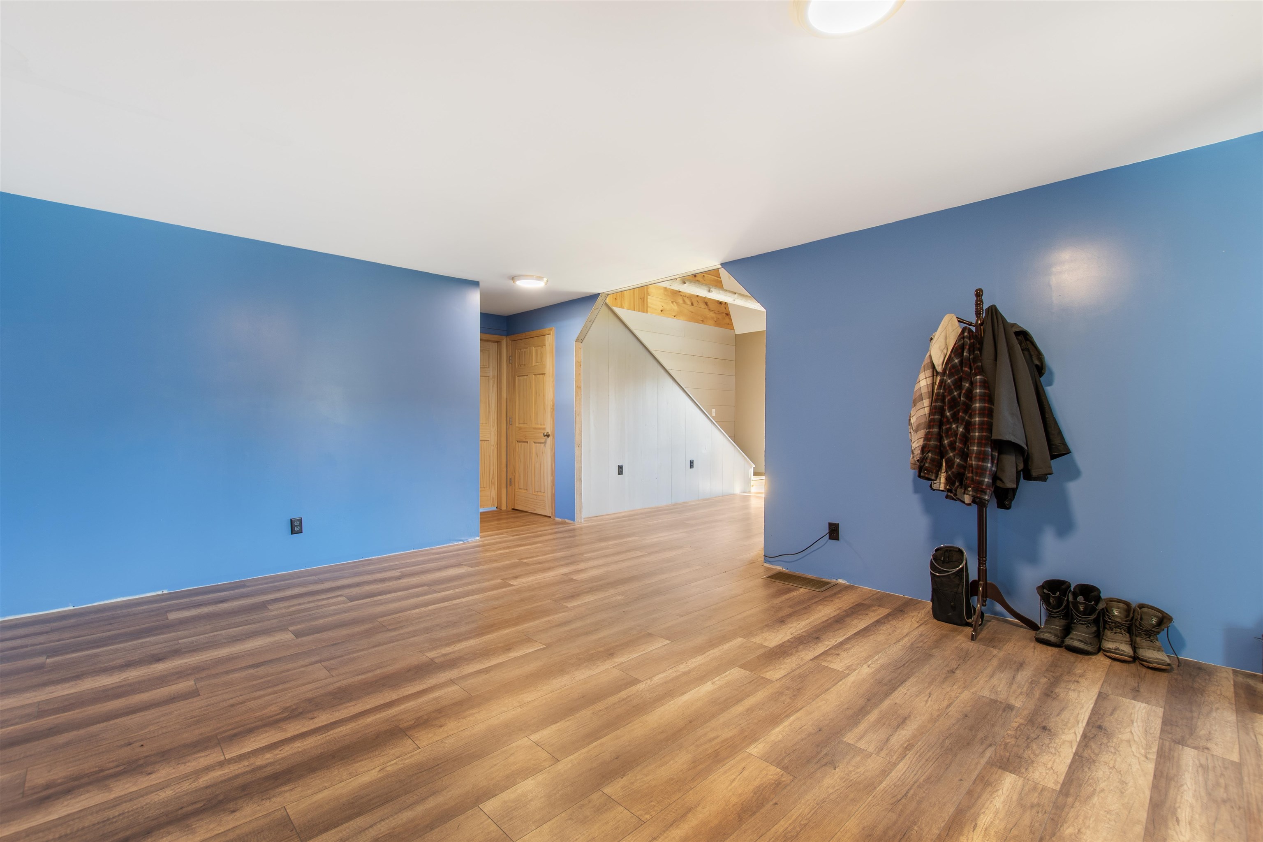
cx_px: 632
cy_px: 421
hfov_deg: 100.4
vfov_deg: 77.3
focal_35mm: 15
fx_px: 526
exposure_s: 1/3
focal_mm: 10
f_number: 8
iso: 100
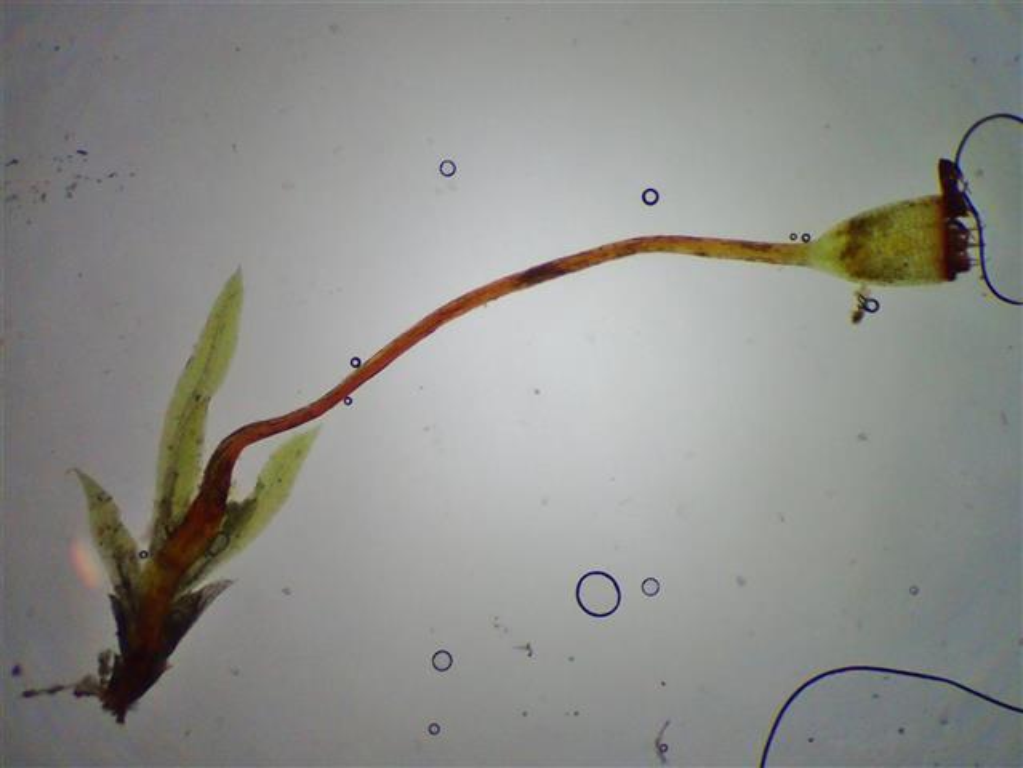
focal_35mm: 65
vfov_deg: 22.6
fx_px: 1922
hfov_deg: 29.8
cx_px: 512
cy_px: 384
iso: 500
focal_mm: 11.78
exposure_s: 1/60
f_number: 3.8
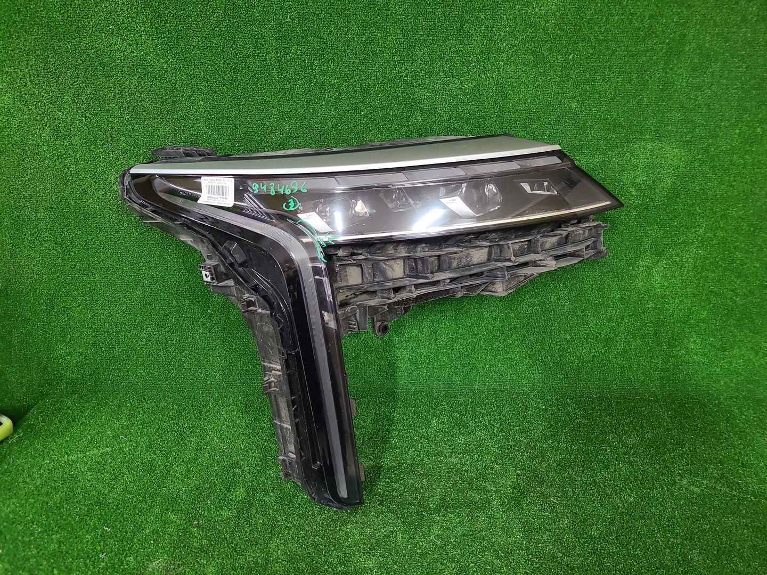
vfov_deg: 53.1
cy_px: 288
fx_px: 576
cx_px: 384
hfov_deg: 67.3
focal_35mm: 26
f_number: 1.8
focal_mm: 5.4
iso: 353
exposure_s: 1/39
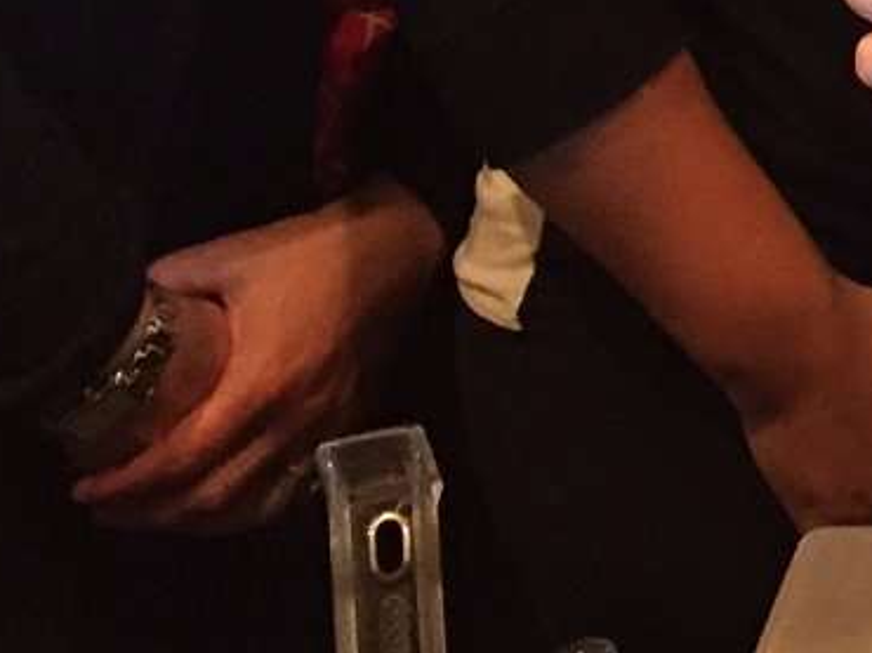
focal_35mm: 128
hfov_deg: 13.9
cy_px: -618
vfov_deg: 10.7
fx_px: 3222
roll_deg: -0.6
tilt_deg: -9.6
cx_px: 1511
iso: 250
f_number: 2.2
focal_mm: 4.15
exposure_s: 1/17
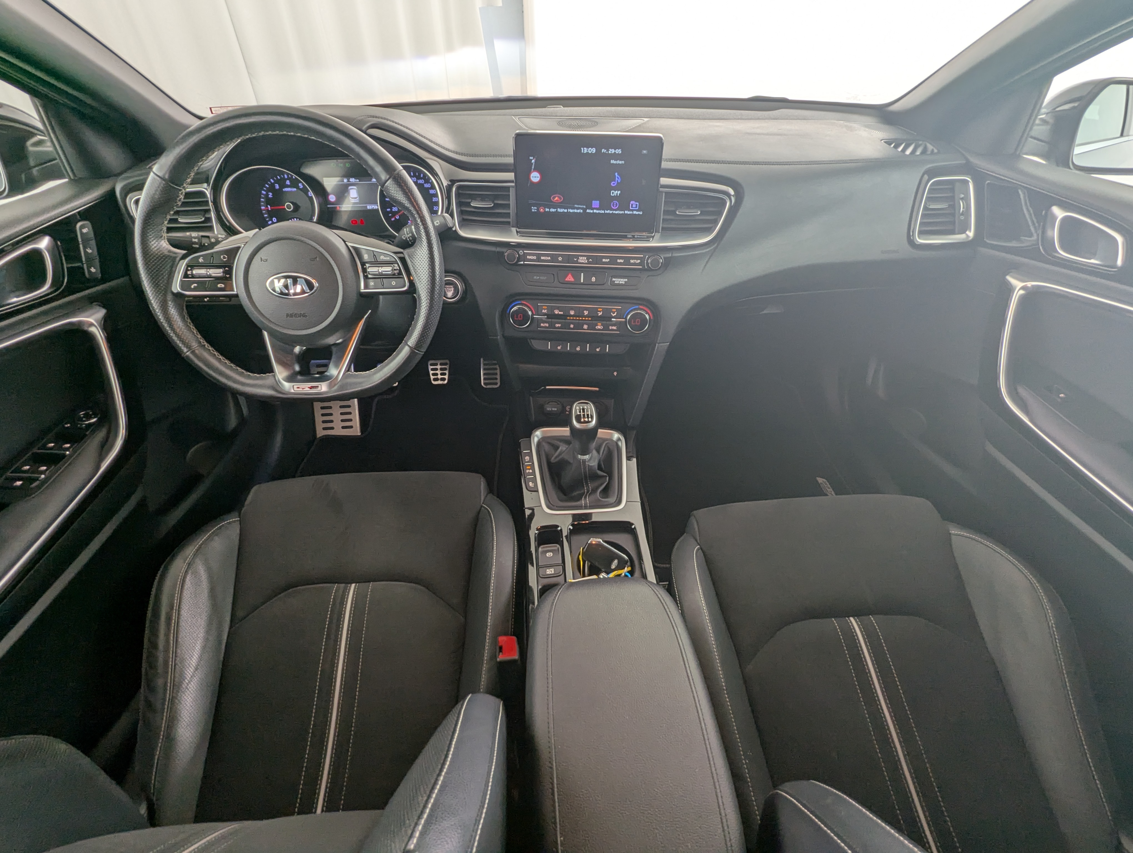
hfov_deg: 94.4
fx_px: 524
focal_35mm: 16
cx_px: 566
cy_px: 426
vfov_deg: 78.2
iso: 69
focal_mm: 2.35
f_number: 2.2
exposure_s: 1/39
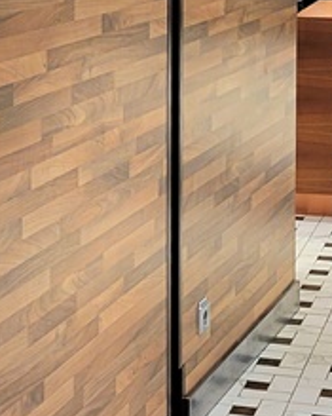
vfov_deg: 16.3
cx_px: 32
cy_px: 9
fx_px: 1426
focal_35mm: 116
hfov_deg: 13.2
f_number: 1.8
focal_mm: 5.4
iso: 160
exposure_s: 1/48
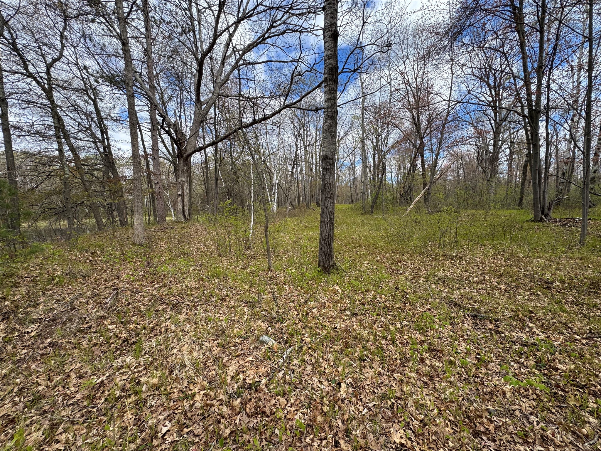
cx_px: 300
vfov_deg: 85.7
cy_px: 226
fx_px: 243
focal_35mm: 14
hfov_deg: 102.1
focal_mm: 2.22
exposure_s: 1/646
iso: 40
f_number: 2.2
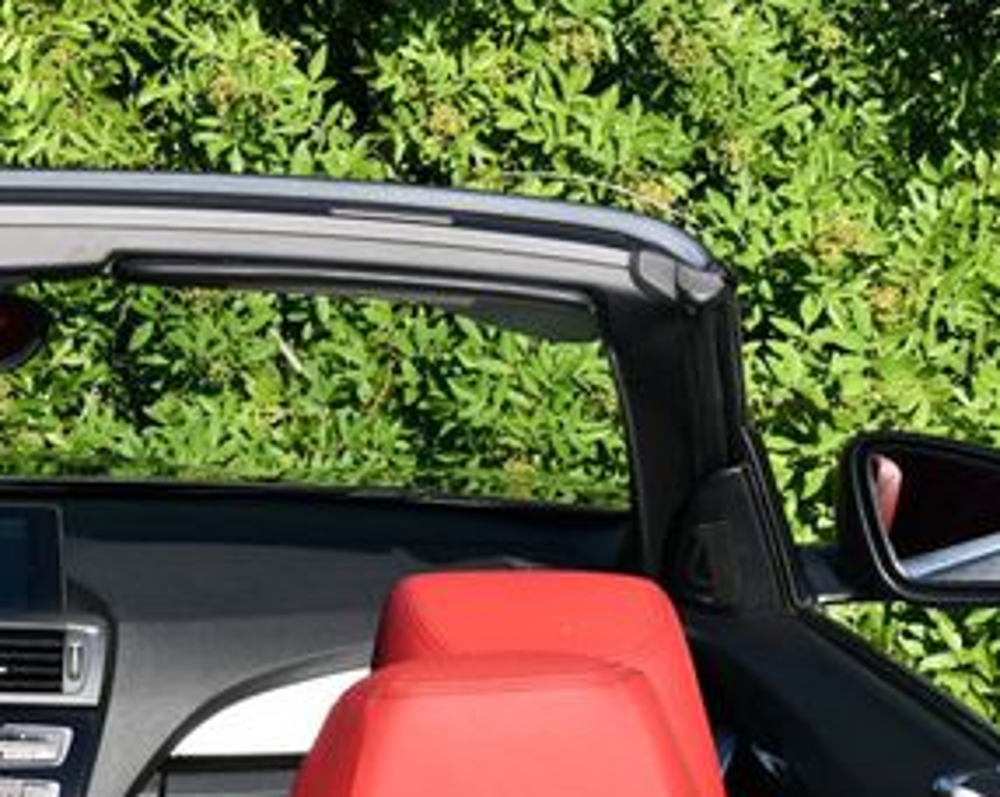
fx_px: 4729
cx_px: -112
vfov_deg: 9.6
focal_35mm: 160
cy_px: 531
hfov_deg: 11.9
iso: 160
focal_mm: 38
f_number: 8
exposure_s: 1/250
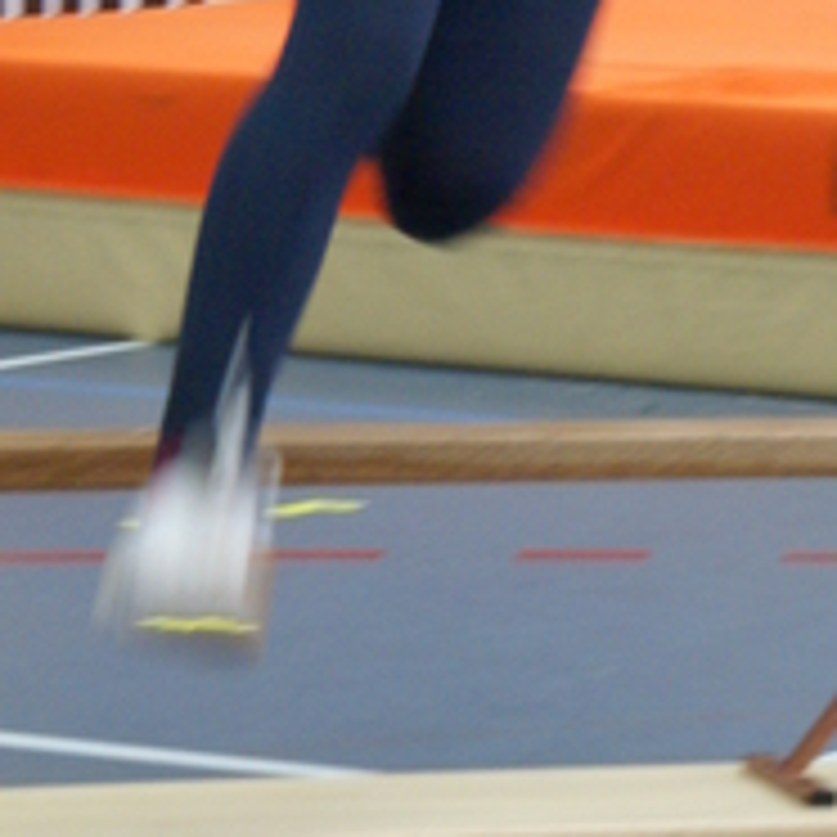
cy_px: -171
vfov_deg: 6.7
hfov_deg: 6.7
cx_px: 749
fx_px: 7085
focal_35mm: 259
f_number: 5.6
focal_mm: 70
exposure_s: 1/50
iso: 800
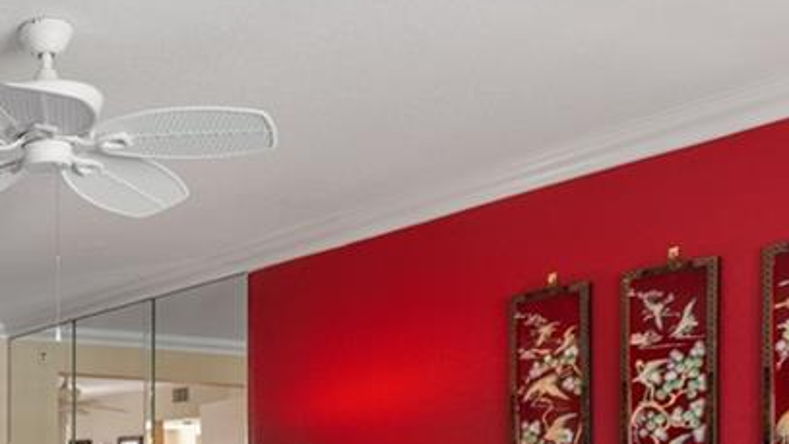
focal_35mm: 51
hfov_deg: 35.4
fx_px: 1074
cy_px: 542
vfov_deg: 21.6
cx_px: -47
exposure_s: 1/2
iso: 200
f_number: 8
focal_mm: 13
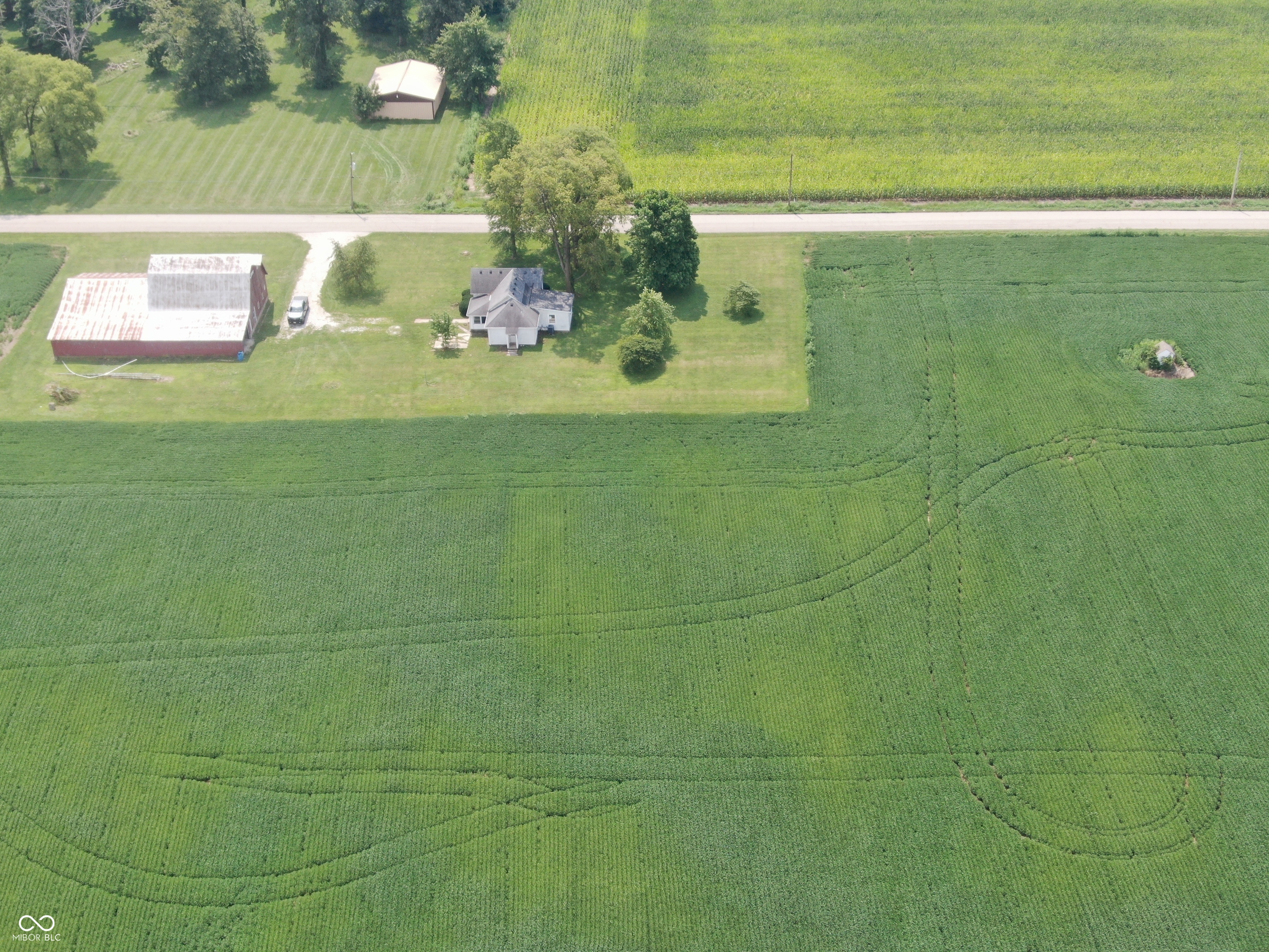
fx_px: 1760
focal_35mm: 48
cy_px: 476
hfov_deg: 39.7
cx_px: 634
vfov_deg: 30.3
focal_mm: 8.6
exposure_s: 1/320
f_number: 3.8
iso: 100
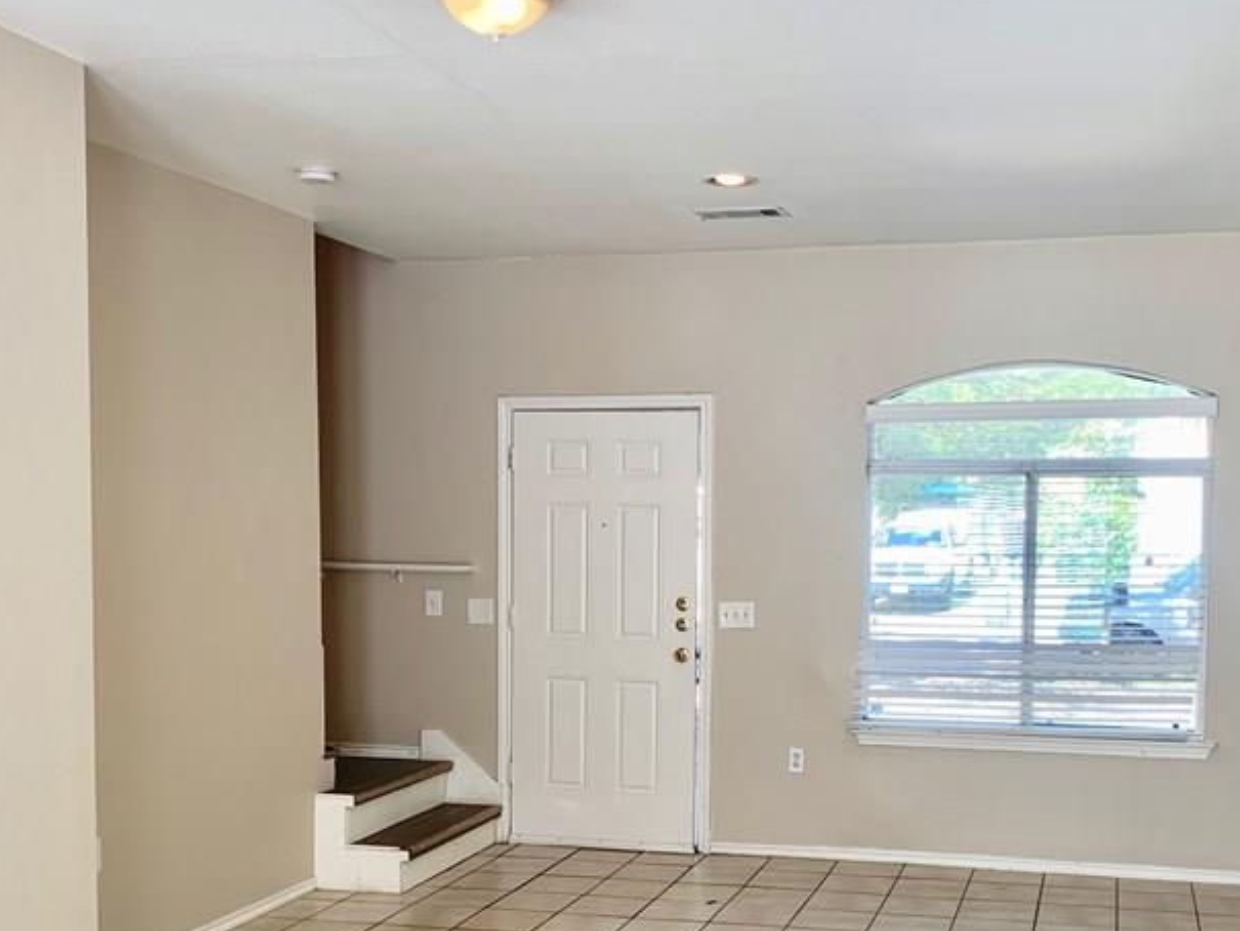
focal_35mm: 44
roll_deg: -0.8
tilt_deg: -5.0
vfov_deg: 32.6
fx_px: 1576
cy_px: 615
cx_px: 760
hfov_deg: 42.7
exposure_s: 1/120
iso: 32
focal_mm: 4.25
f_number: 1.8
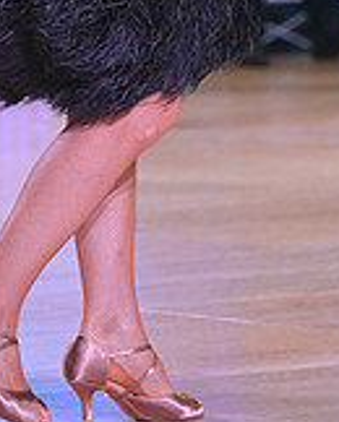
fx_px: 5683
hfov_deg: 3.4
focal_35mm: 454
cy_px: -211
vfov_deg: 4.2
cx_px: -43
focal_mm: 135
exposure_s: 1/400
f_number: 5
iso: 4000
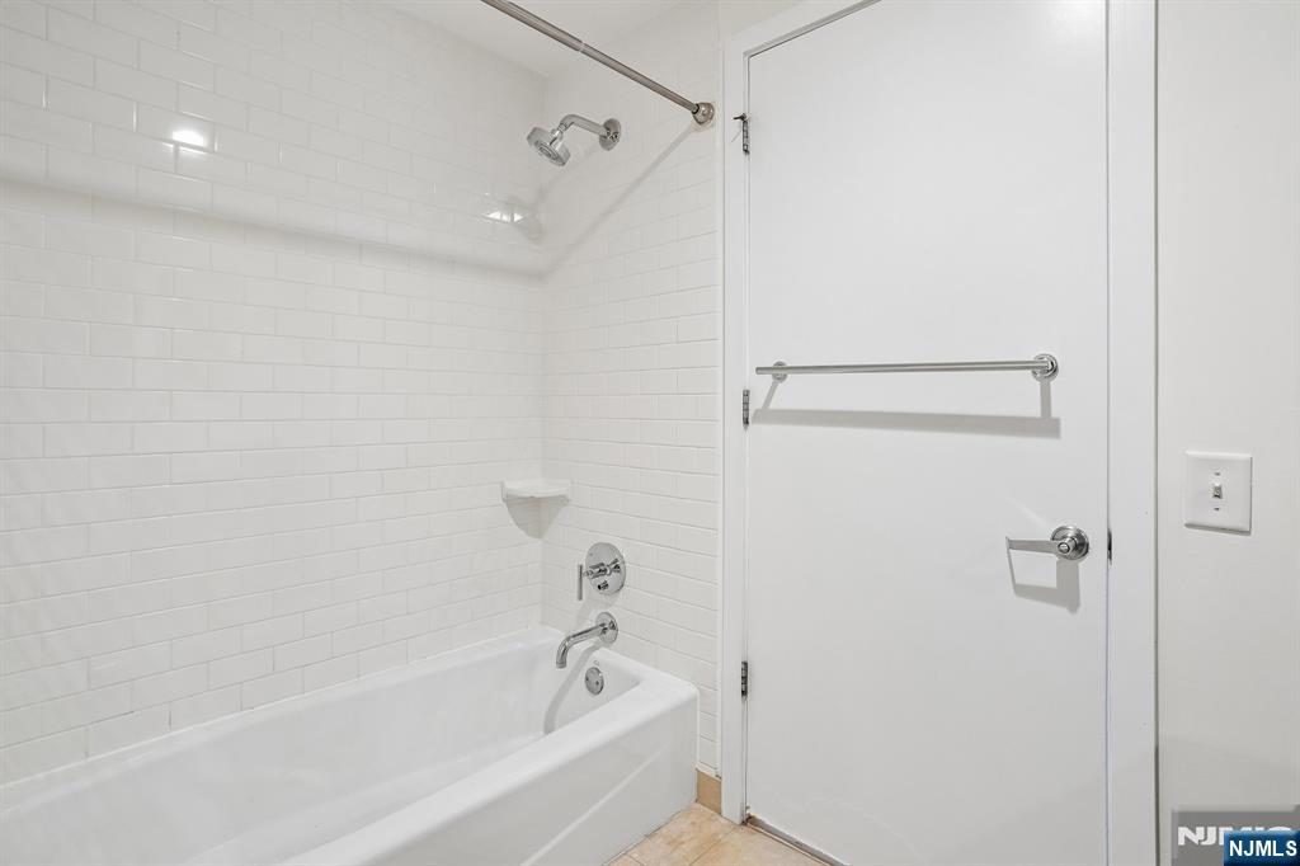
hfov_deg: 96.8
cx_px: 650
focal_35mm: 16
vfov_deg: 73.7
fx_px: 578
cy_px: 433
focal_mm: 16
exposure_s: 1/13
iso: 400
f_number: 8
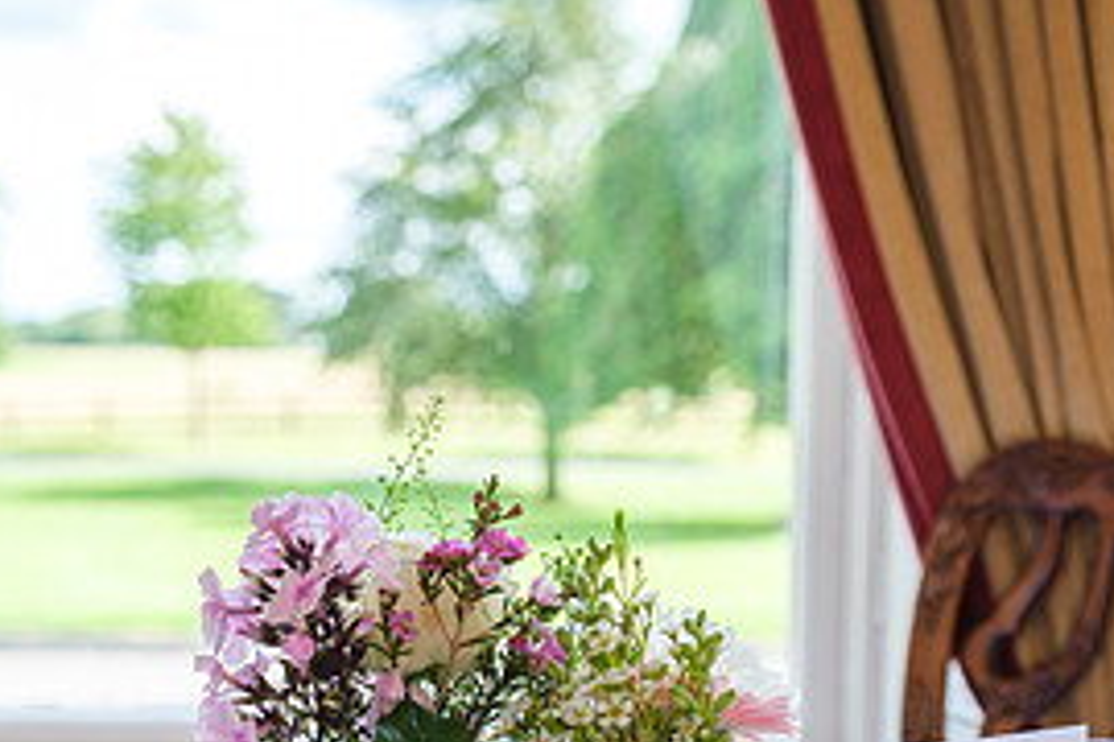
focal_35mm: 115
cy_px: 657
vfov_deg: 11.8
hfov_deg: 17.7
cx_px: 359
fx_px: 3558
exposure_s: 1/250
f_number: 3.2
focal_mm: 35.3
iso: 160
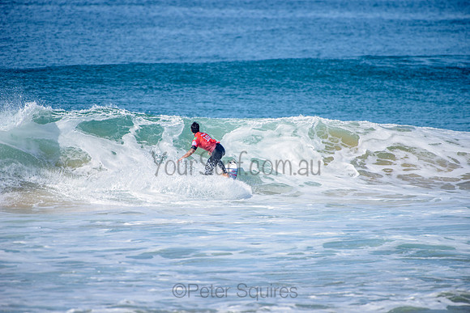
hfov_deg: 4.1
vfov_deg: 2.8
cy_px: 156
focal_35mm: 500
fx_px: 6529
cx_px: 235
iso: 160
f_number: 5.6
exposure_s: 1/2000
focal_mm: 500
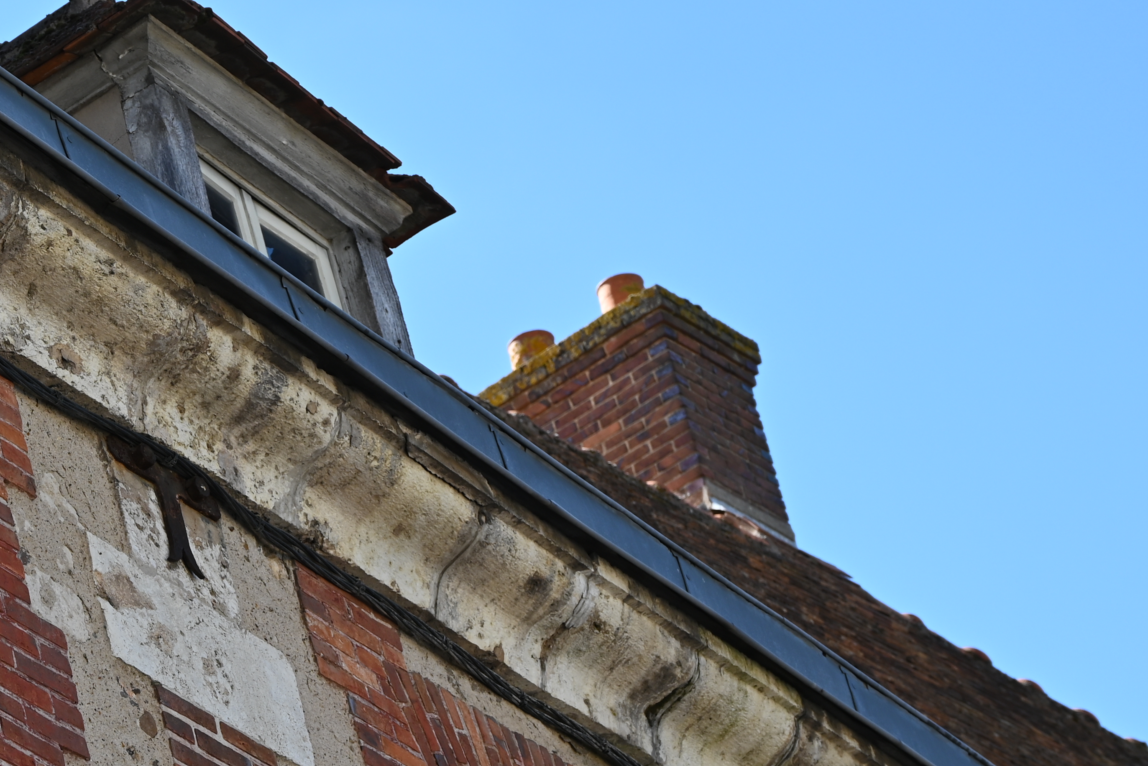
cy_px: 494
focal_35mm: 160
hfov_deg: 12.8
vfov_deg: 8.6
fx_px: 5104
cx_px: 375
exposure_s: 1/250
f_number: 6
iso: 110
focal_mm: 73
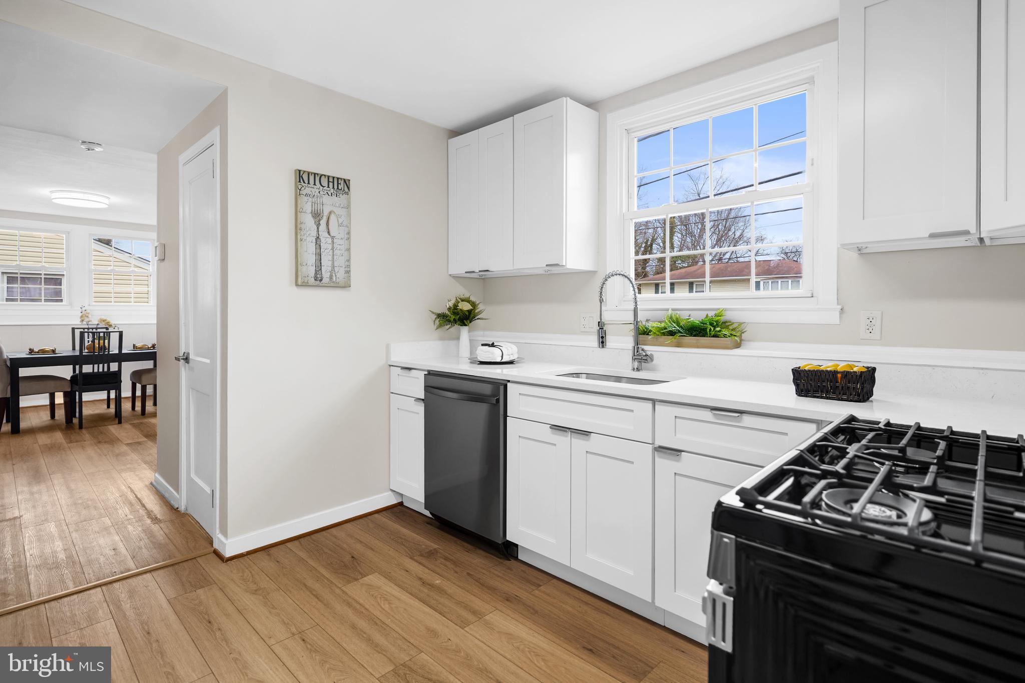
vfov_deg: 70.4
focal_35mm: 17
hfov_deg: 93.3
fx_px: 484
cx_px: 512
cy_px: 342
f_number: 3.2
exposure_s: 1/40
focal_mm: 17
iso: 320
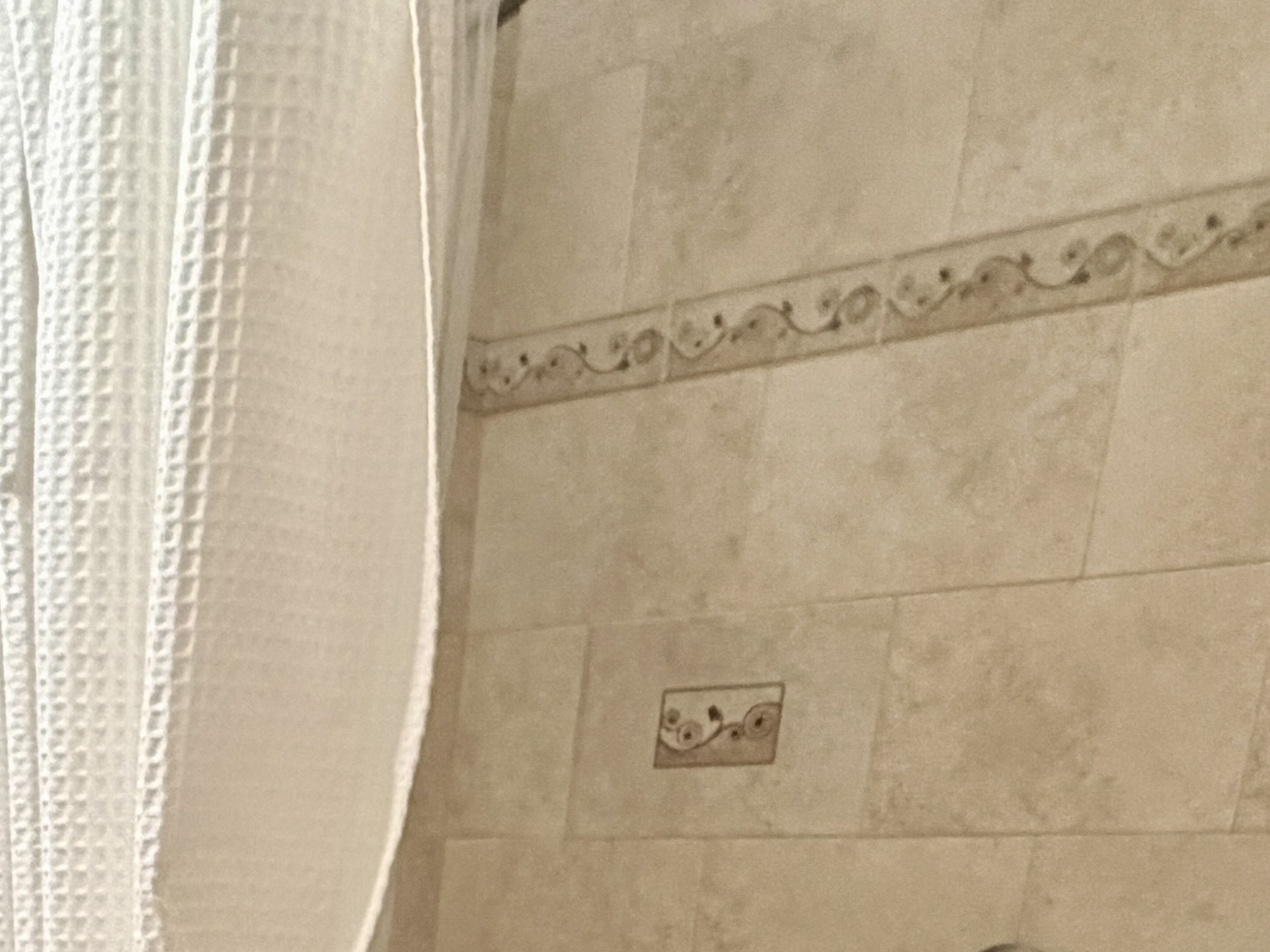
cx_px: -143
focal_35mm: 56
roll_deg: -0.3
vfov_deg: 20.6
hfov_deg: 30.5
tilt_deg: -18.8
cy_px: 1572
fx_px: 2055
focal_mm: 2.22
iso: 250
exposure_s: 1/60
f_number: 2.2
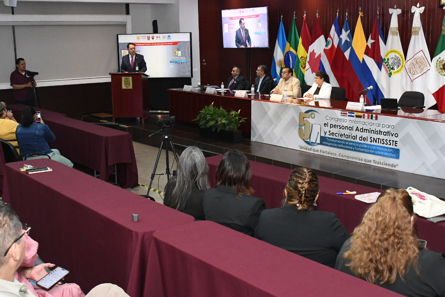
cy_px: 148
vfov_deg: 31.2
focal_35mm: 43
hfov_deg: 45.4
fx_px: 531
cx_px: 220
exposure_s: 1/125
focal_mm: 20
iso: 4000
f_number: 5.6
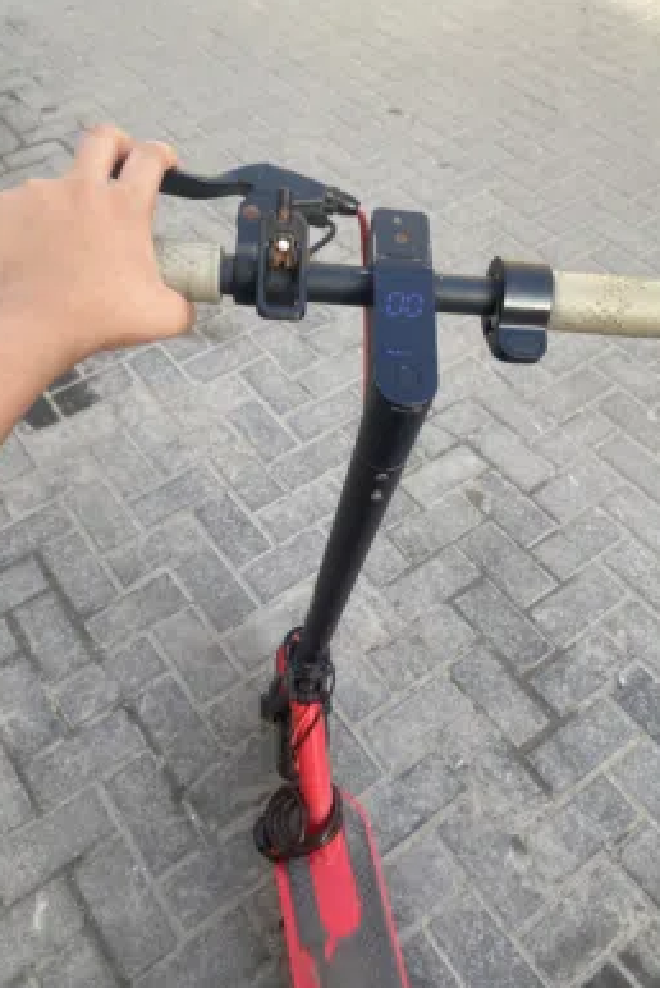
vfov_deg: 65.4
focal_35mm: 28
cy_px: 507
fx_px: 769
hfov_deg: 46.4
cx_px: 356
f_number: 1.8
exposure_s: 1/279
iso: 32
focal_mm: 4.25
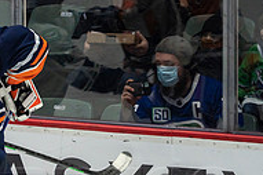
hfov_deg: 1.1
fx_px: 13306
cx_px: -90
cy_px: 177
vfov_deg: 0.8
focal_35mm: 1823
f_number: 4
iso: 1600
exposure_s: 1/800
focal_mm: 600
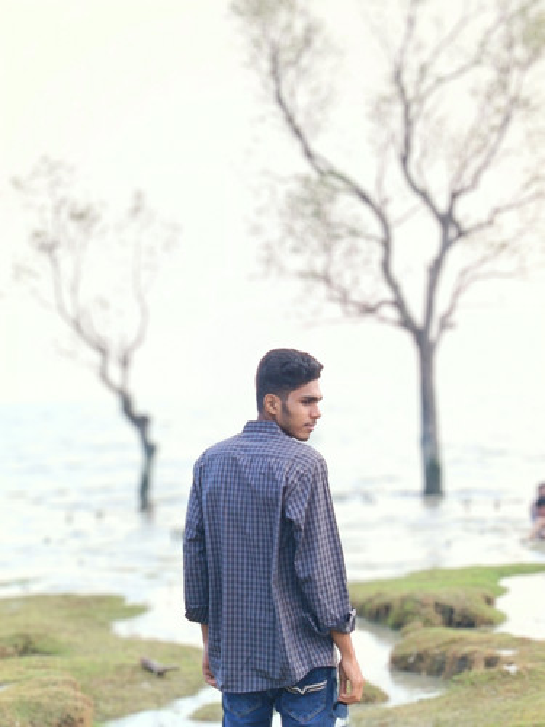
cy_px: 364
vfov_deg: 27.0
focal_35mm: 72
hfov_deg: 20.4
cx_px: 272
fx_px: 1511
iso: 137
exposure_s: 1/100
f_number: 0.95
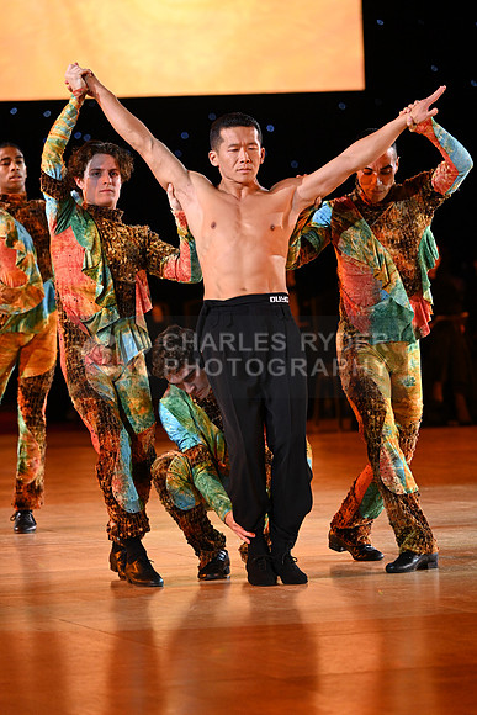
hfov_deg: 6.5
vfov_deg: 9.8
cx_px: 238
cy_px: 358
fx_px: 4171
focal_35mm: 210
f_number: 5
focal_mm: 210
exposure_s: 1/320
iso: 3200
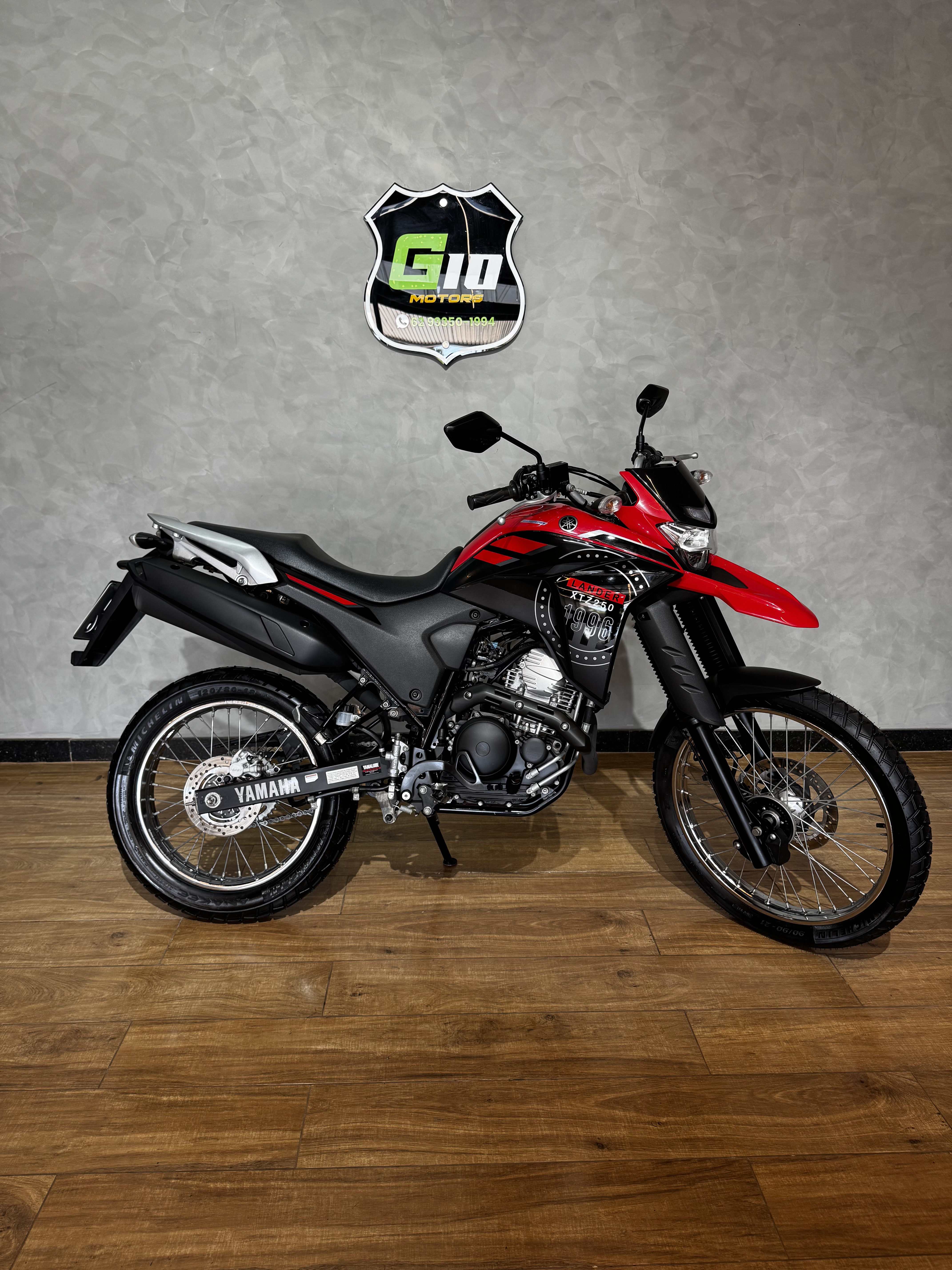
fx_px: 880
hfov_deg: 56.8
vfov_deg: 71.6
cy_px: 635
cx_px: 476
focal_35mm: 24
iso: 125
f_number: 1.78
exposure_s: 1/60
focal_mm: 6.76
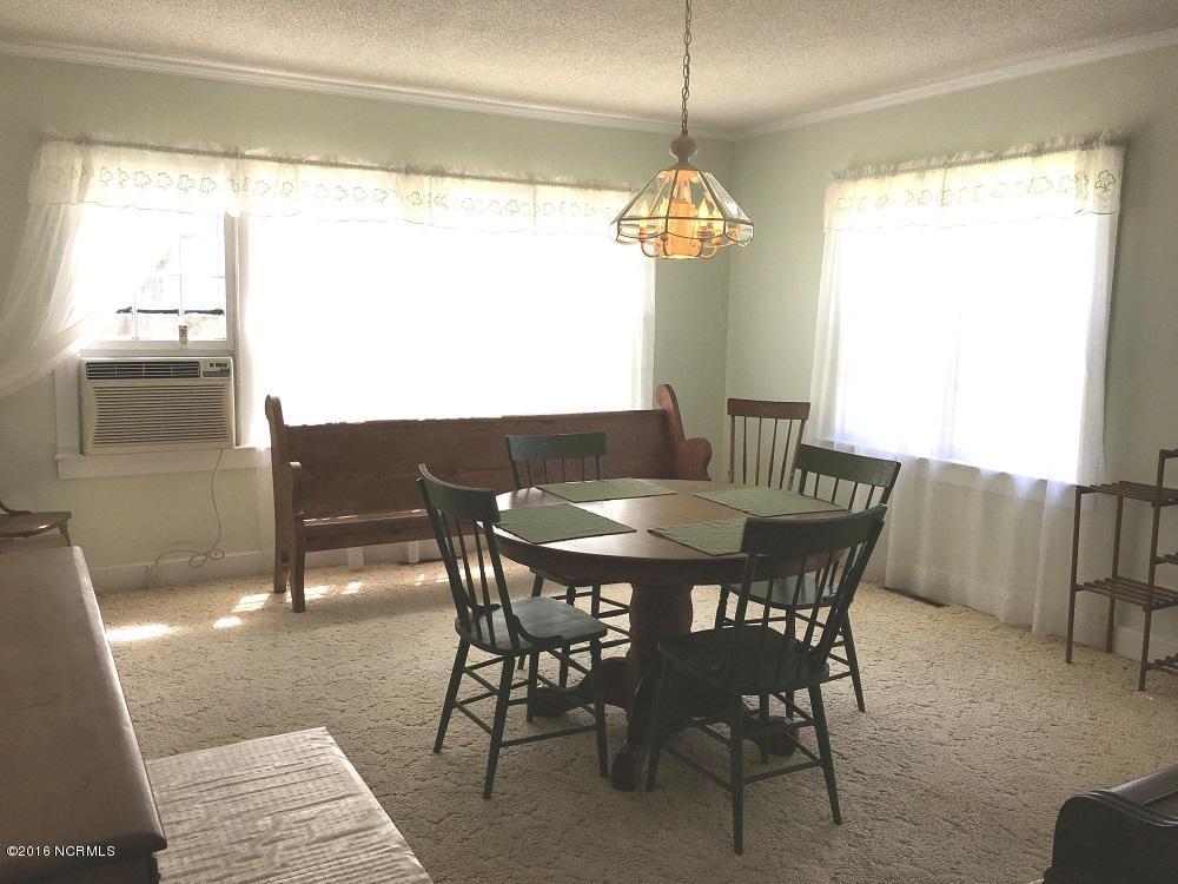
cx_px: 589
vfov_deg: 48.2
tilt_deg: -5.8
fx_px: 987
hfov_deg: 61.7
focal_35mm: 29
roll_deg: -0.7
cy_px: 442
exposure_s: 1/120
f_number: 2.2
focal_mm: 4.15
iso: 25
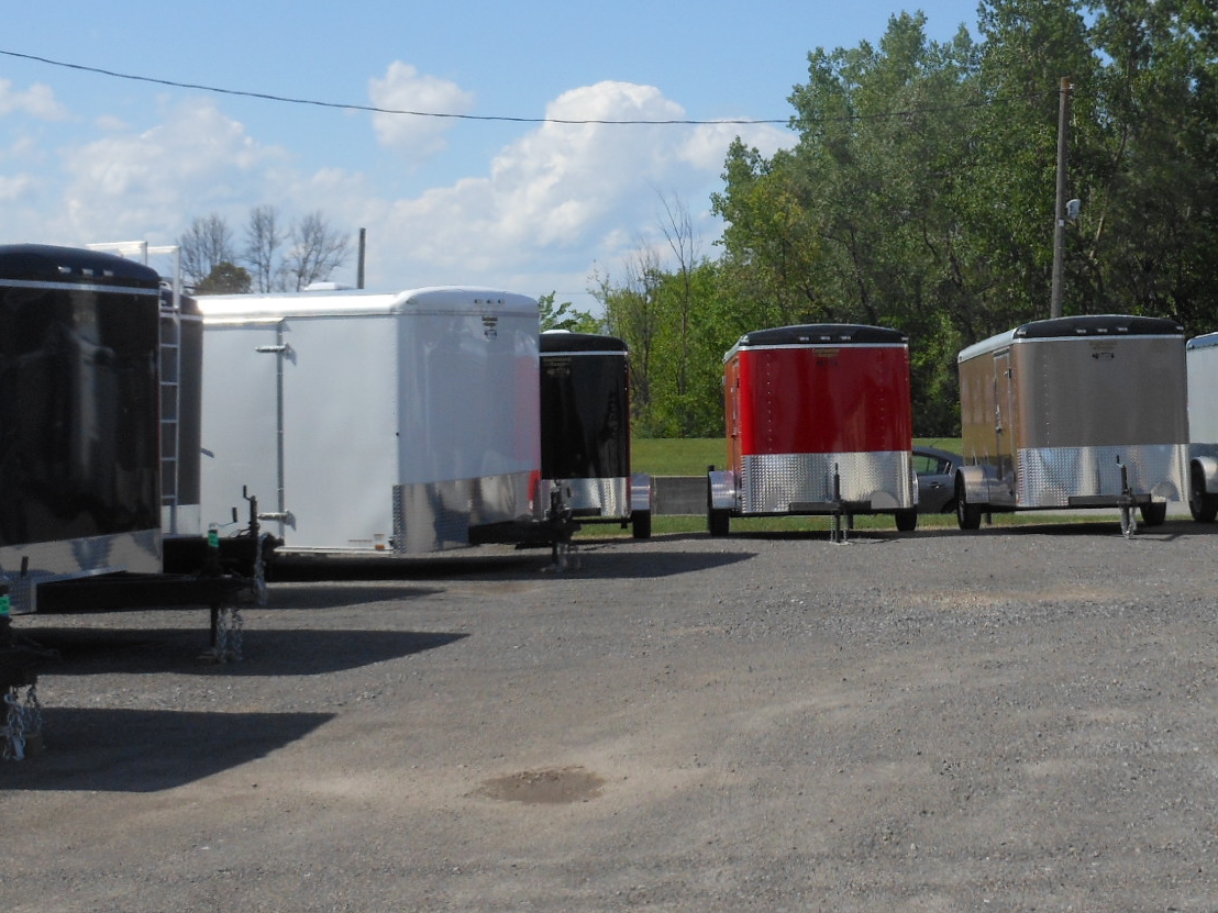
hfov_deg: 31.4
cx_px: 815
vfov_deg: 23.9
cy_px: 274
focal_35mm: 61
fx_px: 2146
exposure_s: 1/1000
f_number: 4
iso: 80
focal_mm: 5.9
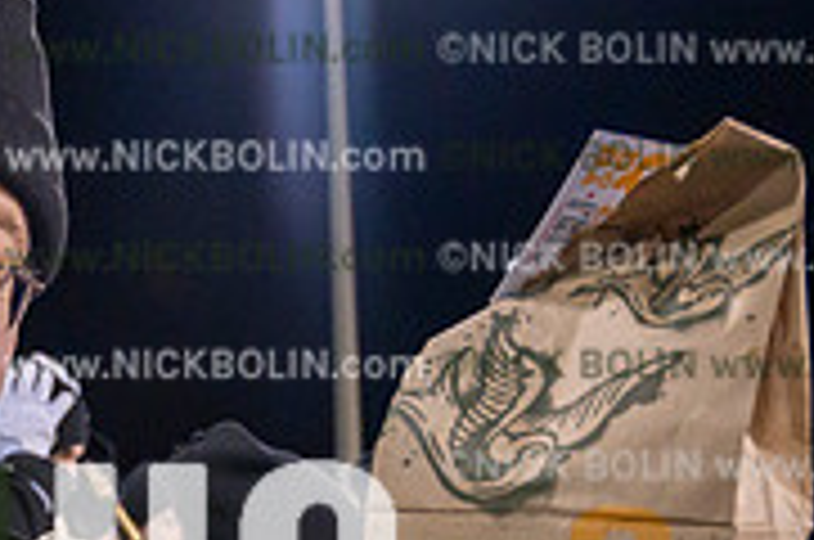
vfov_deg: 16.8
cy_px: 675
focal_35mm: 77
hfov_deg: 25.5
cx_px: 76
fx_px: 1738
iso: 5000
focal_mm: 24
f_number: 4.5
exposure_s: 1/640
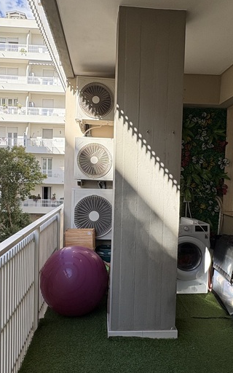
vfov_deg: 64.6
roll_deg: -1.1
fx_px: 295
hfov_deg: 43.1
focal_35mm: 29
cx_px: 120
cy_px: 195
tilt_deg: -2.4
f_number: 2.2
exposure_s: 1/591
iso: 64
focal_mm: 2.22
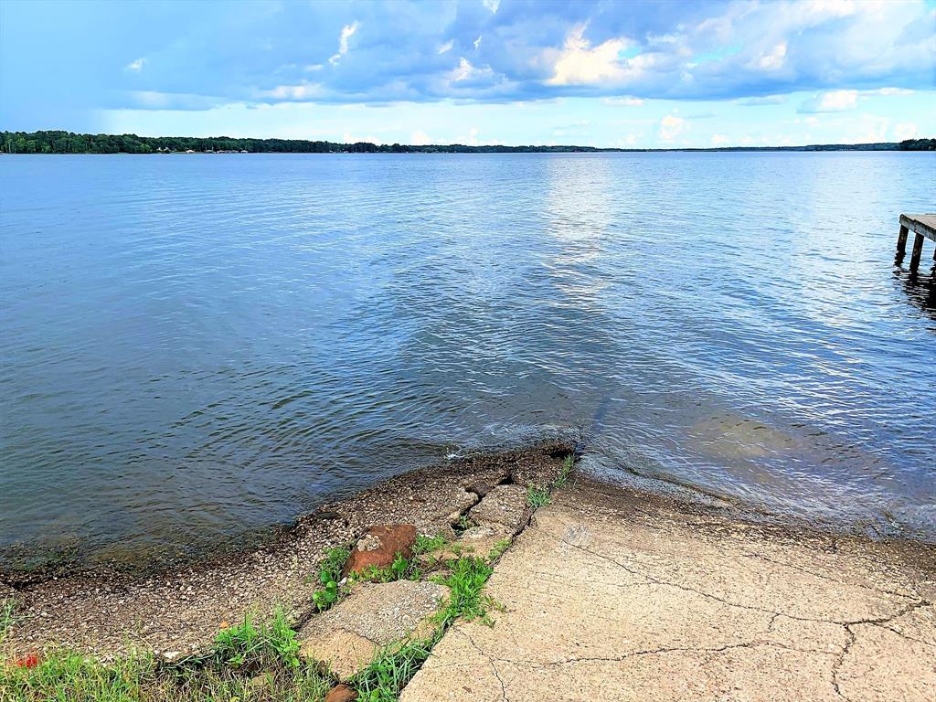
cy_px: 351
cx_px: 468
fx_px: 703
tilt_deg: -15.3
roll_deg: +0.2
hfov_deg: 67.3
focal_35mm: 26
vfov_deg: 53.1
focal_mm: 4.25
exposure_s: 1/555
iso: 25
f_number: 1.8
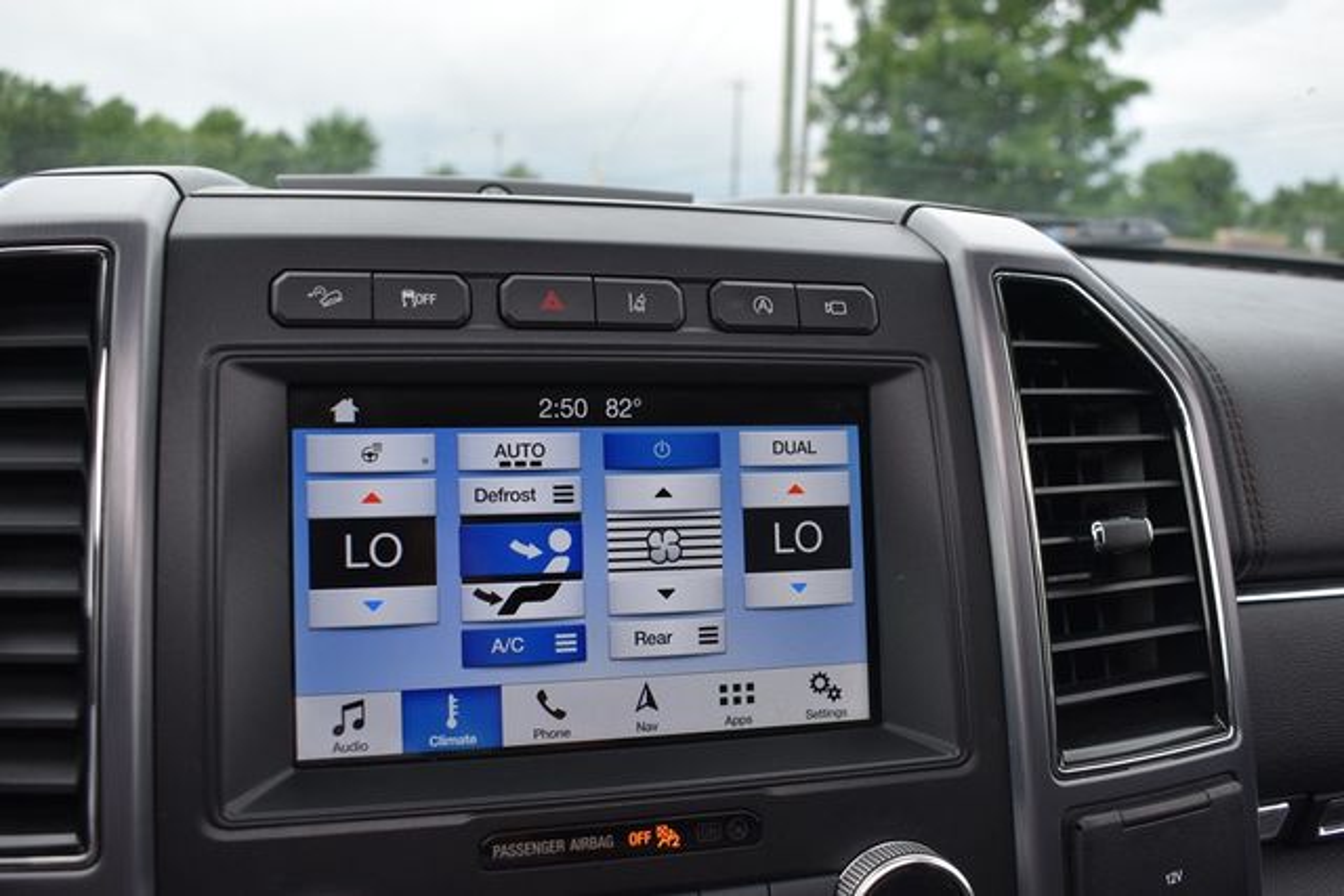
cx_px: 672
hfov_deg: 57.2
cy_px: 448
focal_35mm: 33
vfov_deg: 40.0
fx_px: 1232
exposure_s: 1/250
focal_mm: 22
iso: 360
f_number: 5.6
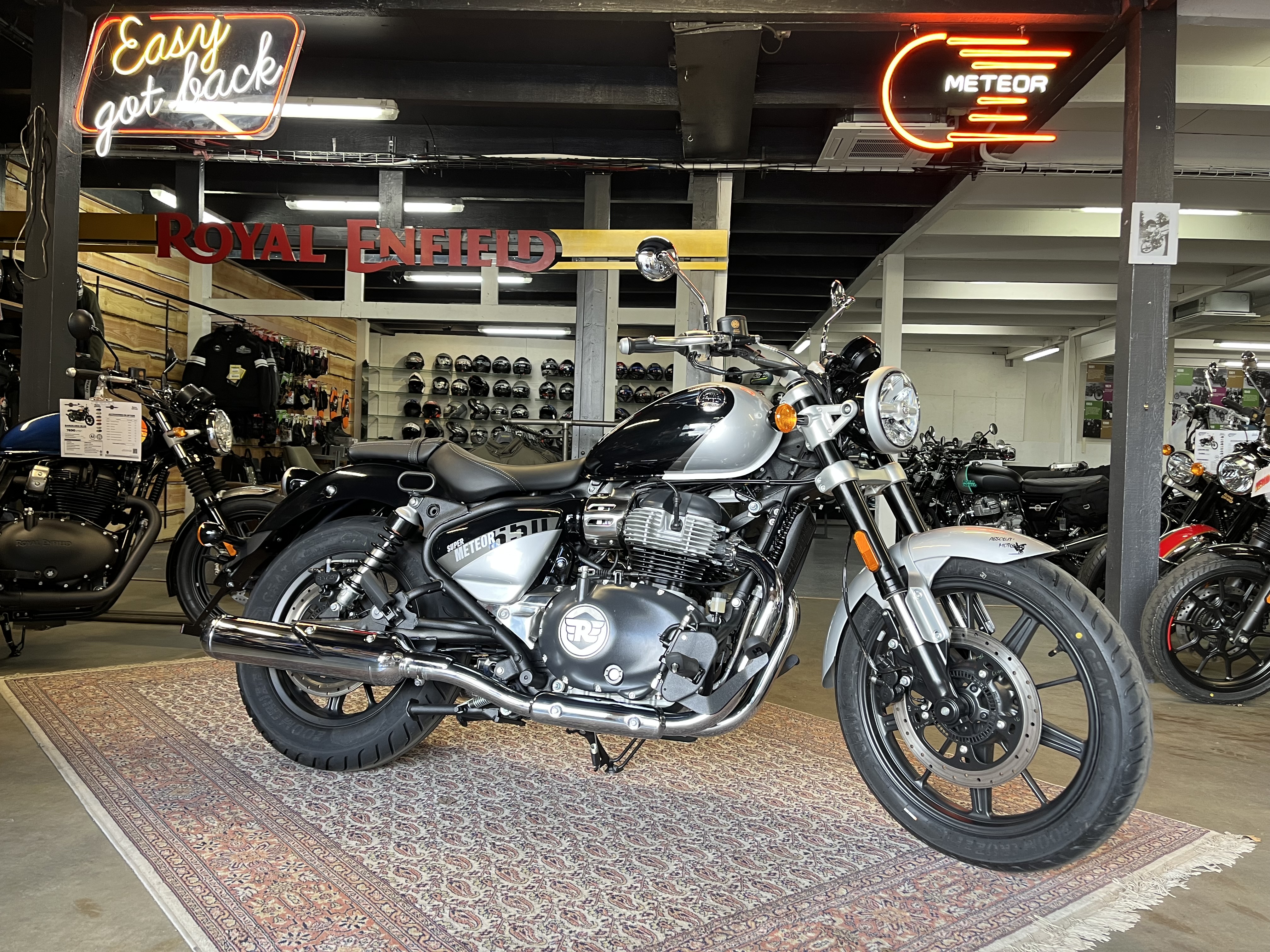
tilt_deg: -0.2
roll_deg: -1.6
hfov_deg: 67.3
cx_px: 635
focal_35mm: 26
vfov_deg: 53.1
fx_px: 954
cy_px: 476
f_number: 1.6
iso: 80
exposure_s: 1/50
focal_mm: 5.1
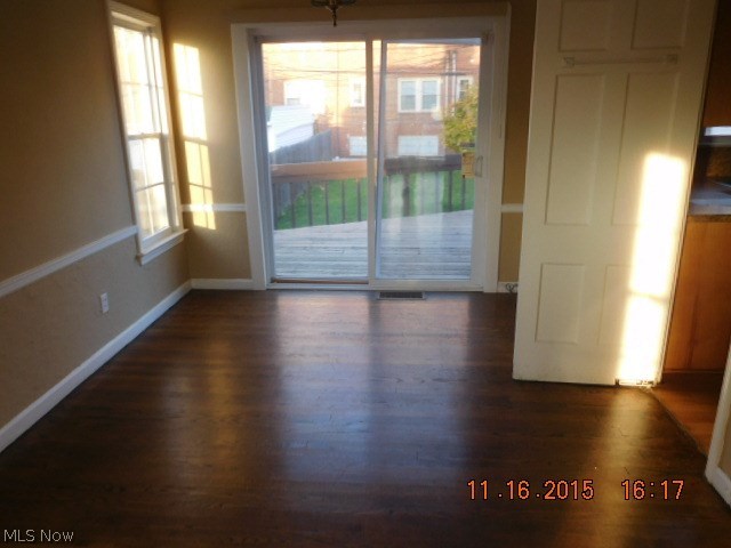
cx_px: 366
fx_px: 528
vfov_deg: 54.9
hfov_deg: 69.4
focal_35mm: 25
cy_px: 274
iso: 125
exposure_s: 1/30
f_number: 3.4
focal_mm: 4.5
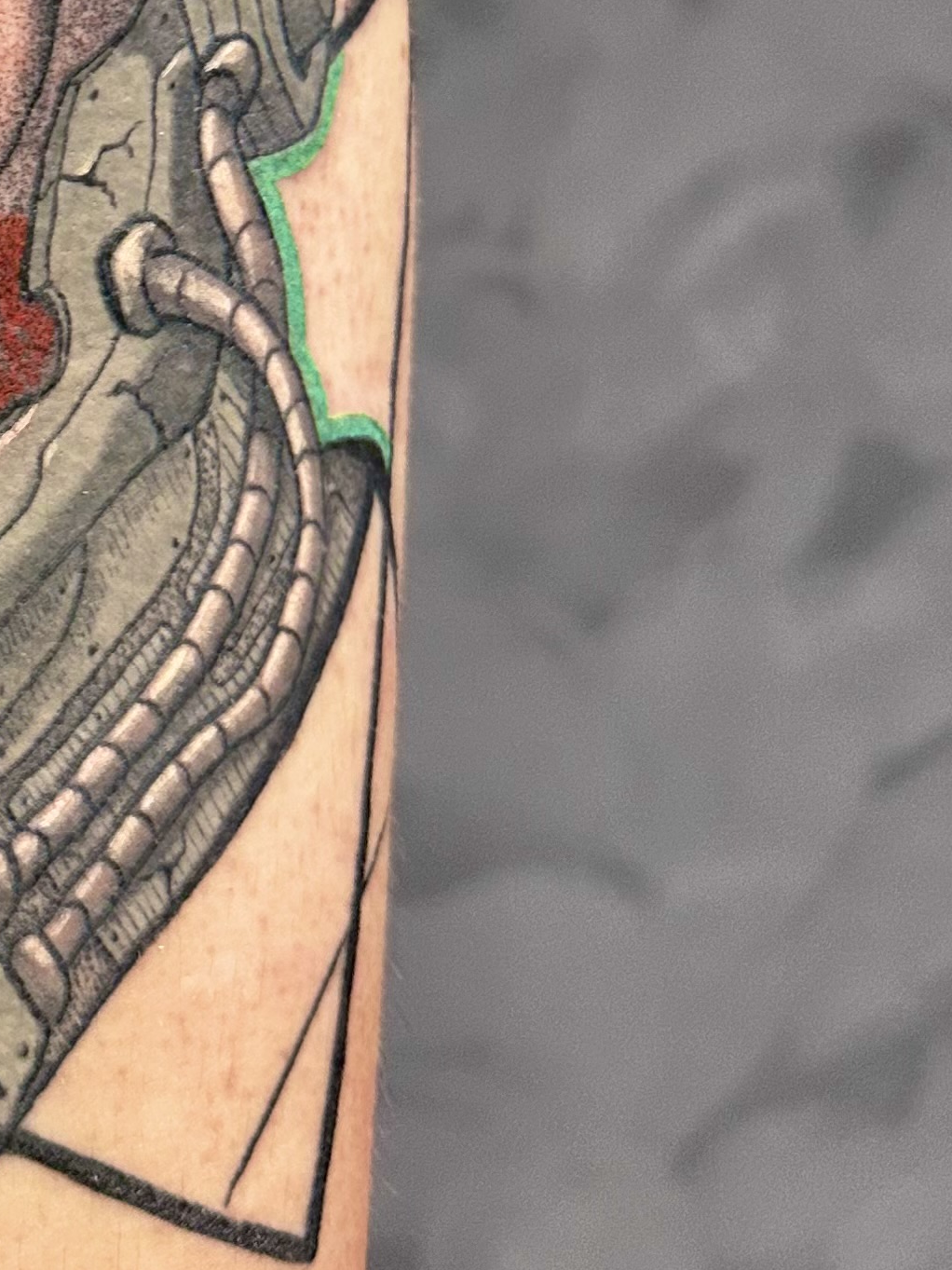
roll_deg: -4.5
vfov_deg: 25.9
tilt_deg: -9.9
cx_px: -327
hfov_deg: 19.0
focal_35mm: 71
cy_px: -33
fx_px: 2604
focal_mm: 6.86
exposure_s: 1/50
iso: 320
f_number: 1.78
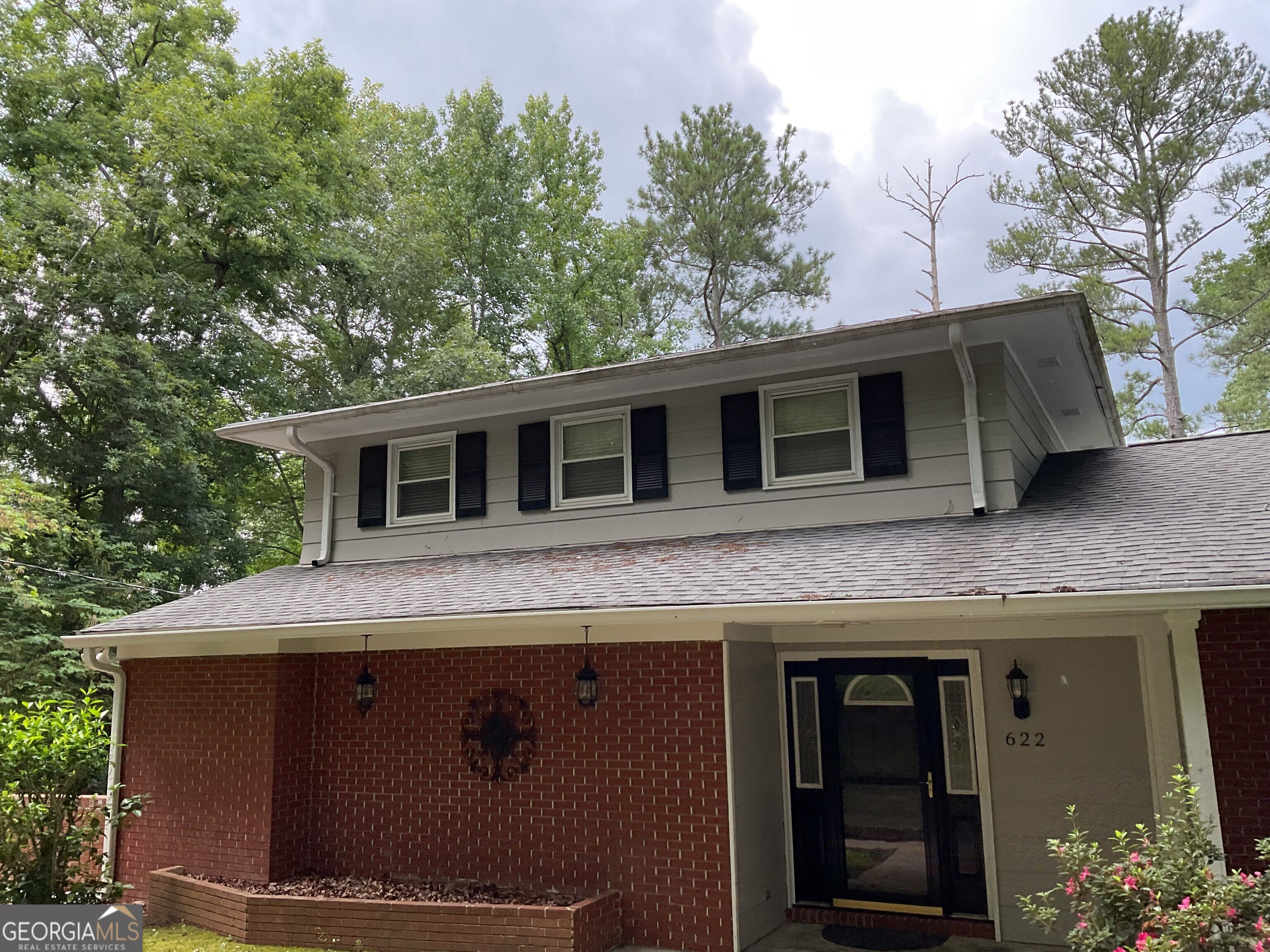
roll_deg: -0.4
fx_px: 1064
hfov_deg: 61.7
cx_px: 635
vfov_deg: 48.2
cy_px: 476
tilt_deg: +12.0
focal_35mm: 29
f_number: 1.8
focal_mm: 3
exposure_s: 1/259
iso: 16
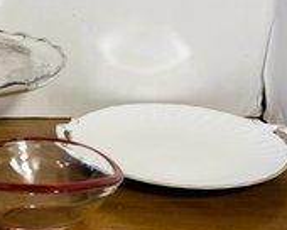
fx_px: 654
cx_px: 65
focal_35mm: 77
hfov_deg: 24.4
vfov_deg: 19.7
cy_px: 50
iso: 40
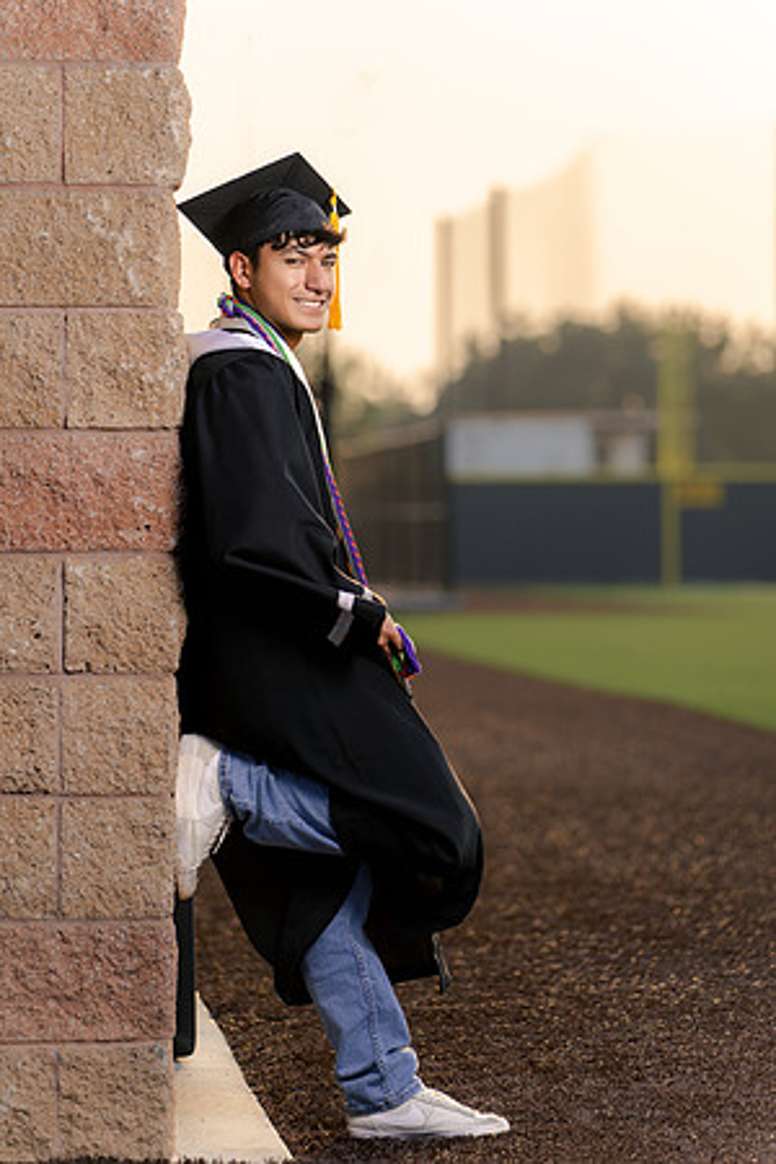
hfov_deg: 11.1
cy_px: 582
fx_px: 3977
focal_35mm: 123
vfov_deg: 16.7
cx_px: 388
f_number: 2.8
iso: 100
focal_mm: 123
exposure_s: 1/1000
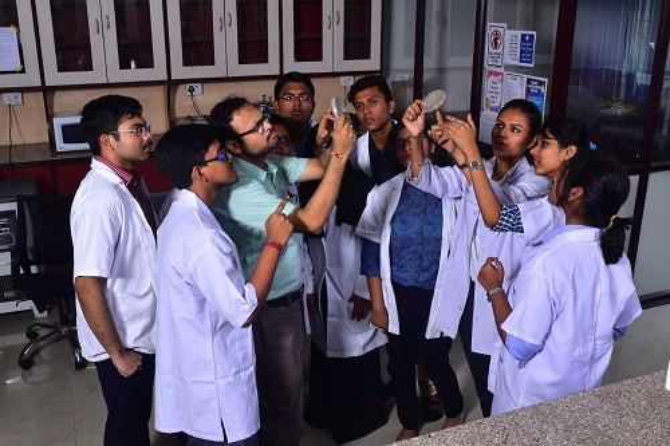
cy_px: 223
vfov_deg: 37.8
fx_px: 651
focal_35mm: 35
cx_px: 335
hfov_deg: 54.5
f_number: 10
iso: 250
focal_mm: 35
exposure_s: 1/80
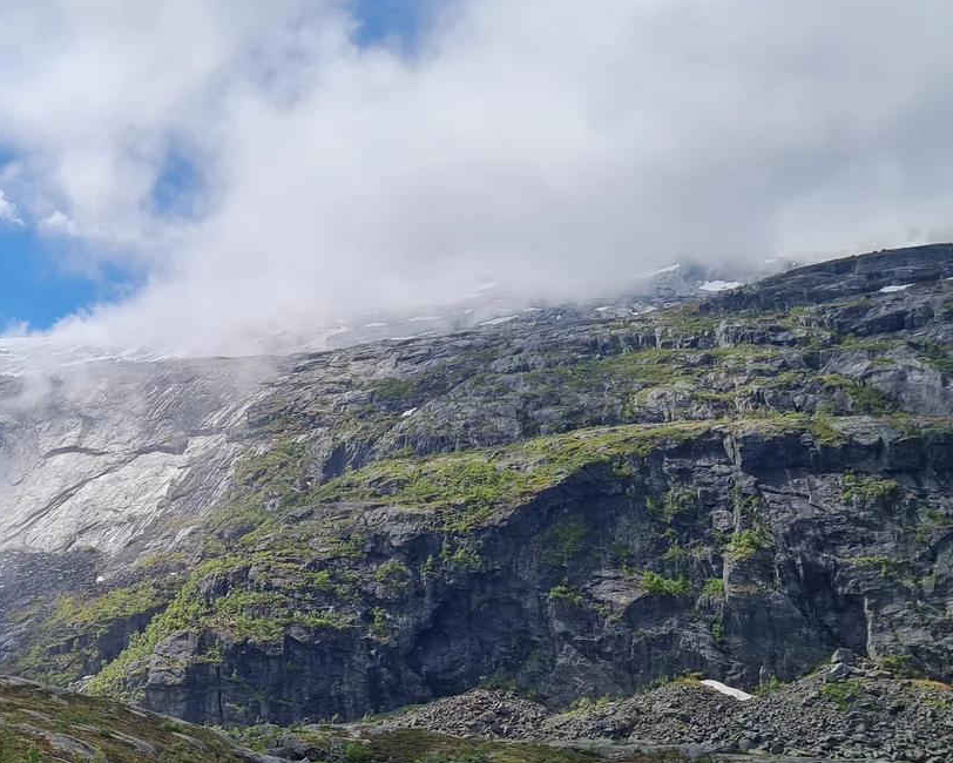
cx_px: 221
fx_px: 1411
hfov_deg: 36.3
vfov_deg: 30.0
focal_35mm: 50
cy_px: 514
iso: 50
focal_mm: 5.4
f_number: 1.8
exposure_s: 1/4688
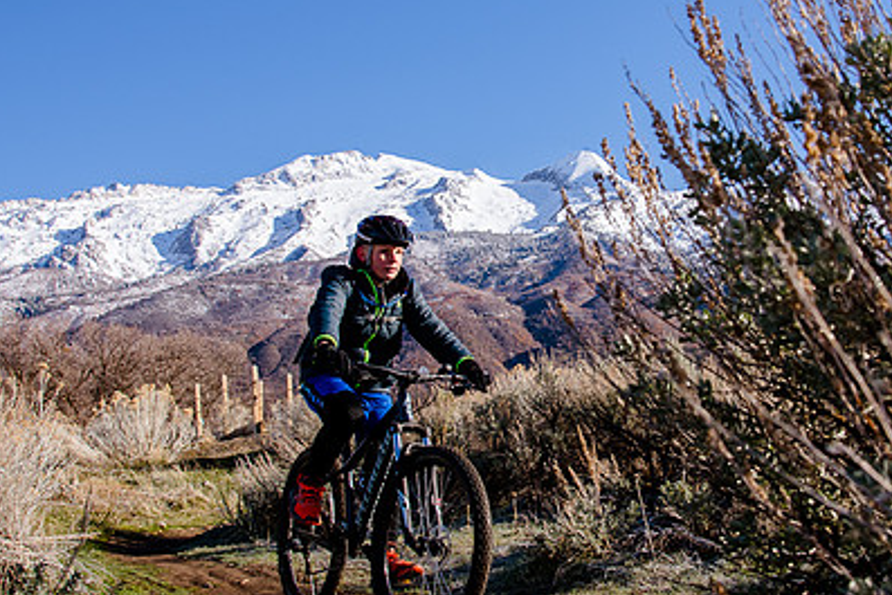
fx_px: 1413
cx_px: 571
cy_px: 293
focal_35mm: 57
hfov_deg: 34.8
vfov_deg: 23.8
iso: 250
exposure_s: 1/320
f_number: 10
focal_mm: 30
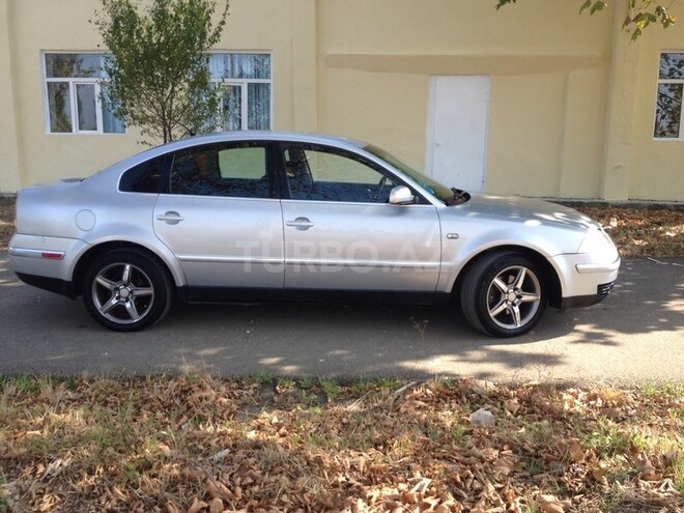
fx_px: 692
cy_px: 256
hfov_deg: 52.6
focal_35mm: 35
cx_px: 342
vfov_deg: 40.7
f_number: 2.4
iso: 50
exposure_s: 1/460
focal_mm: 4.28
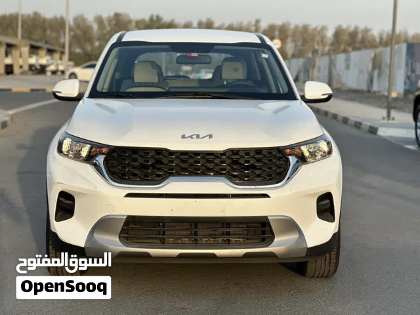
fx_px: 934
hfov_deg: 25.3
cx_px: 210
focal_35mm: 77
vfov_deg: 19.1
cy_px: 158
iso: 25
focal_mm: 9
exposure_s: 1/201
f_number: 2.8
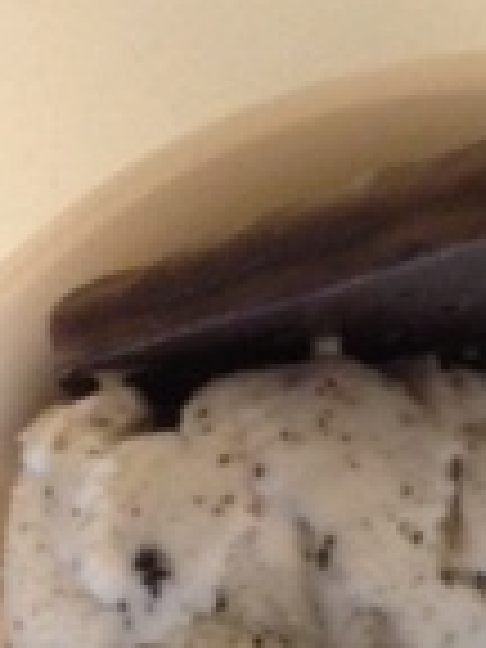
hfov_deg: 9.7
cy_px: 1125
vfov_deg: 12.4
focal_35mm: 147
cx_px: 783
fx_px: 2752
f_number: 2.4
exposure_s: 1/20
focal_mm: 4.12
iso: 320
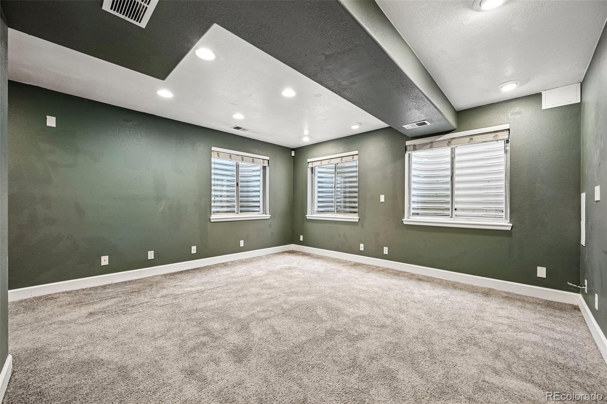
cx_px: 304
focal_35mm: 14
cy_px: 202
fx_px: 236
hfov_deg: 104.3
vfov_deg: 81.2
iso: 400
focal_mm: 14
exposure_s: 1/13
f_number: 8
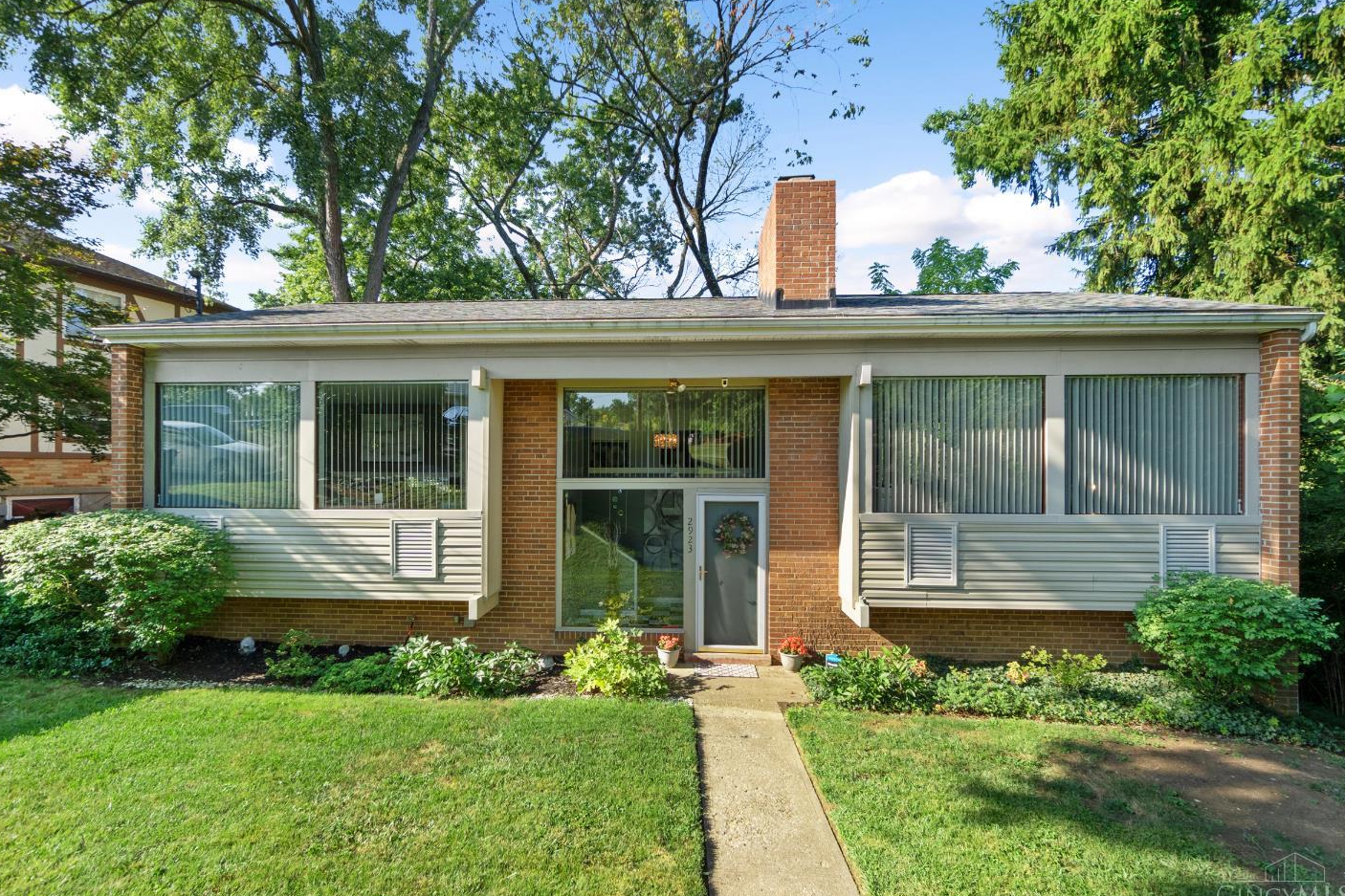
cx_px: 646
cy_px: 451
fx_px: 598
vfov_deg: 73.7
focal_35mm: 16
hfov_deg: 96.7
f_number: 8
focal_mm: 10
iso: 400
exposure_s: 1/60
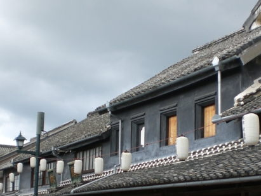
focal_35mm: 74
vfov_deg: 19.7
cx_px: 152
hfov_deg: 26.3
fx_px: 558
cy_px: 150
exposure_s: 1/320
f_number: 3.1
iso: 50
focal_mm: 6.3
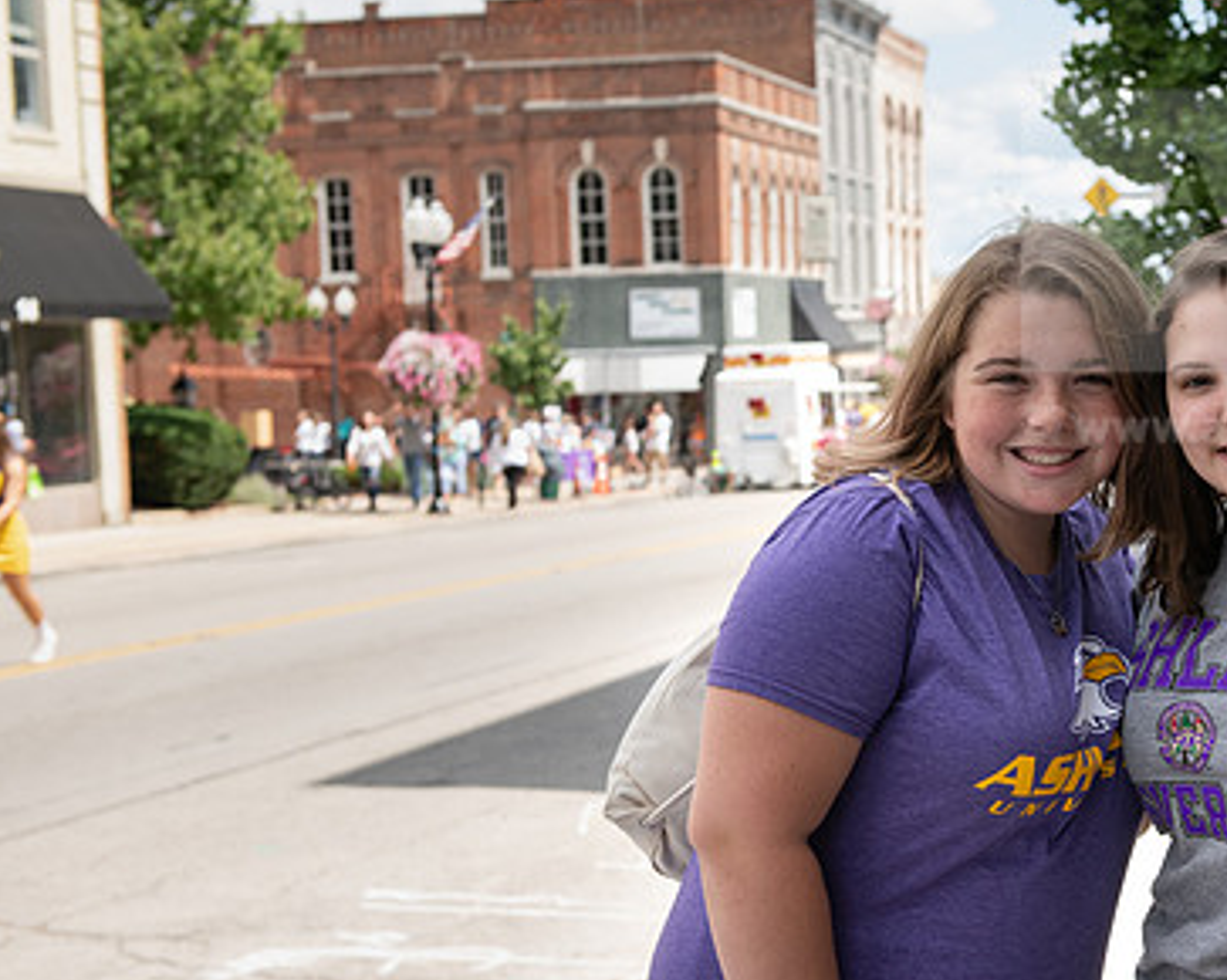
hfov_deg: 26.1
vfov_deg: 21.2
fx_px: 2613
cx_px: 919
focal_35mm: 72
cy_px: 498
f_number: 5
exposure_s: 1/400
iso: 200
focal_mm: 48
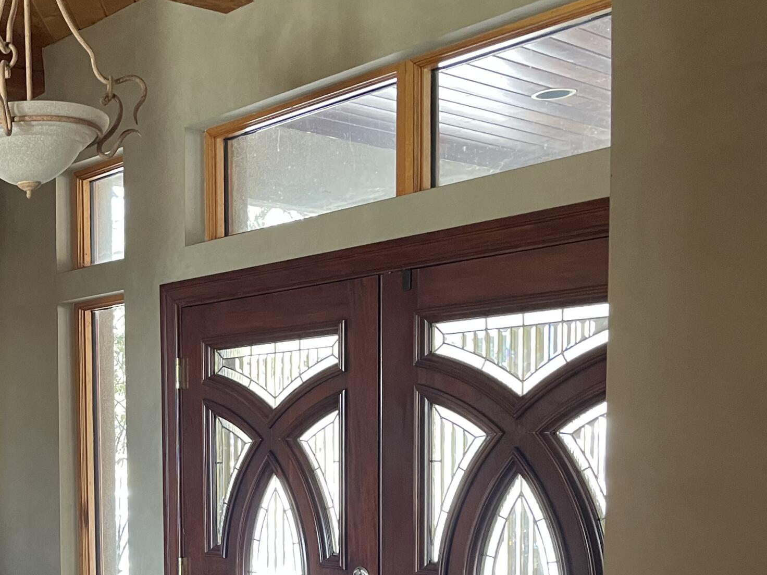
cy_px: 547
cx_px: 6
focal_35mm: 53
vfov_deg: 26.3
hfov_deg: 33.2
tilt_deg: -4.2
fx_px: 1174
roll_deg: +3.2
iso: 200
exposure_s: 1/60
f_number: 1.6
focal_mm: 4.2
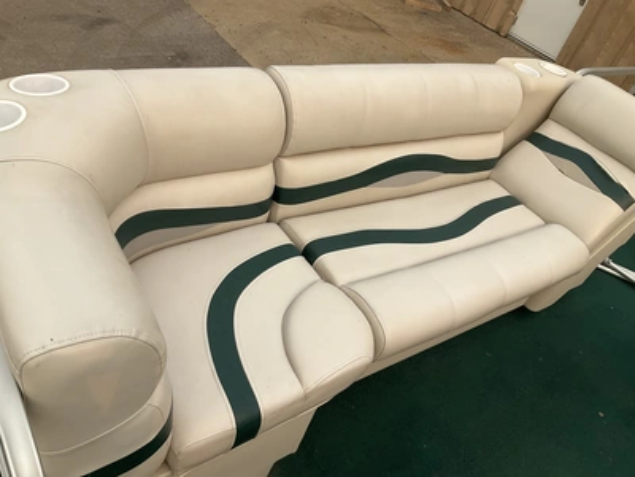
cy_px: 238
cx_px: 318
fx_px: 532
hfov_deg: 61.7
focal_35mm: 29
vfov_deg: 48.2
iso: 25
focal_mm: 3
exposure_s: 1/1730
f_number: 1.8
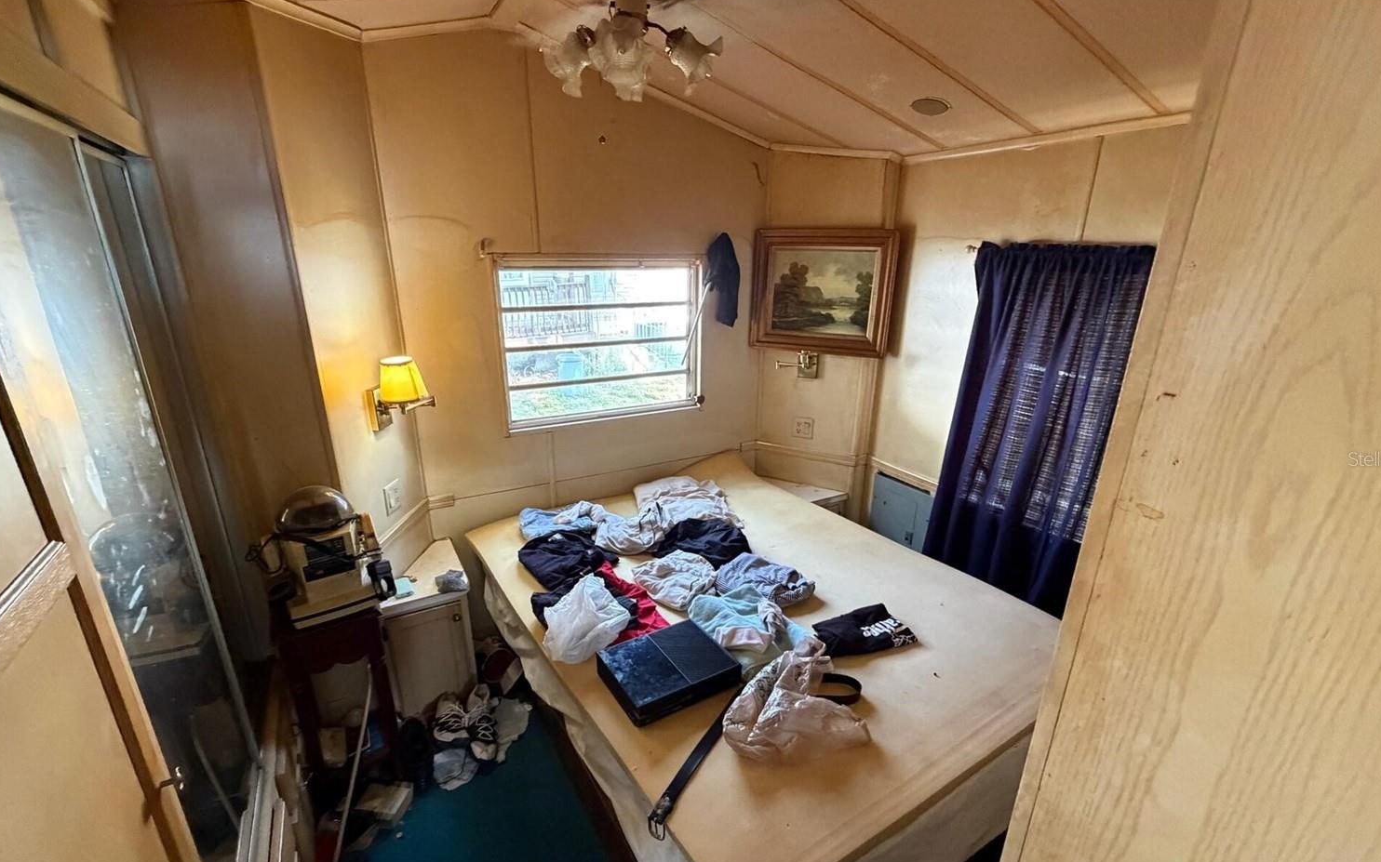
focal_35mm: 16
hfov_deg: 97.8
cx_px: 691
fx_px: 602
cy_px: 458
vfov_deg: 71.2
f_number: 2.2
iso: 640
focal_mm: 2.22
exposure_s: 1/60
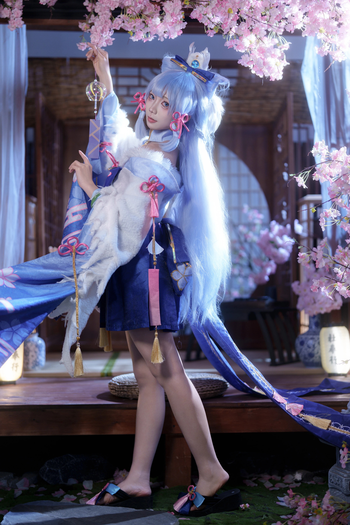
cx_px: 175
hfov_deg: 27.0
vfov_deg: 39.6
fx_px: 729
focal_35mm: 50
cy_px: 262
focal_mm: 50
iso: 200
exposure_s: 1/320
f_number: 1.4
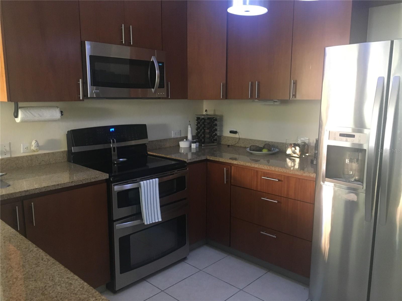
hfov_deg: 61.7
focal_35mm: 29
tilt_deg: -8.9
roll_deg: -0.2
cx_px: 201
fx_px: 337
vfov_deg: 48.2
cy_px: 150
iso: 200
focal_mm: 4.15
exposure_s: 1/30
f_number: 2.2
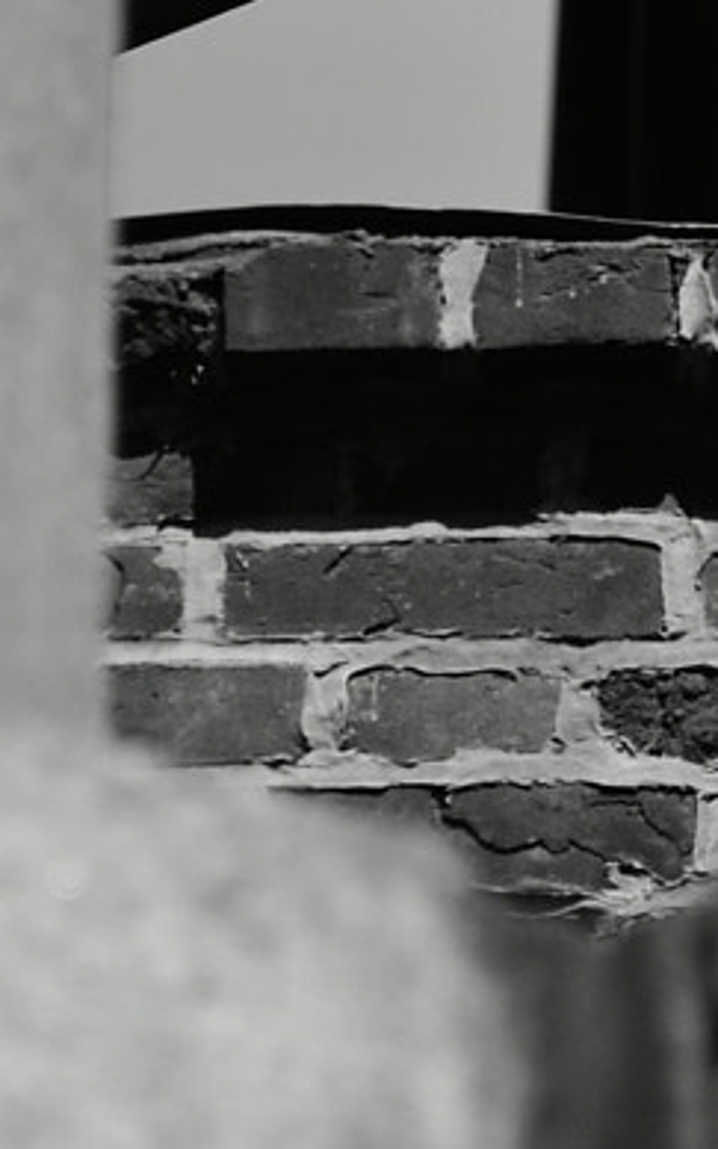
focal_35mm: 912
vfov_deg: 2.3
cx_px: 1201
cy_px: -189
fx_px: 28567
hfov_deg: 1.4
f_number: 5.6
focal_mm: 145
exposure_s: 1/640
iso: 200
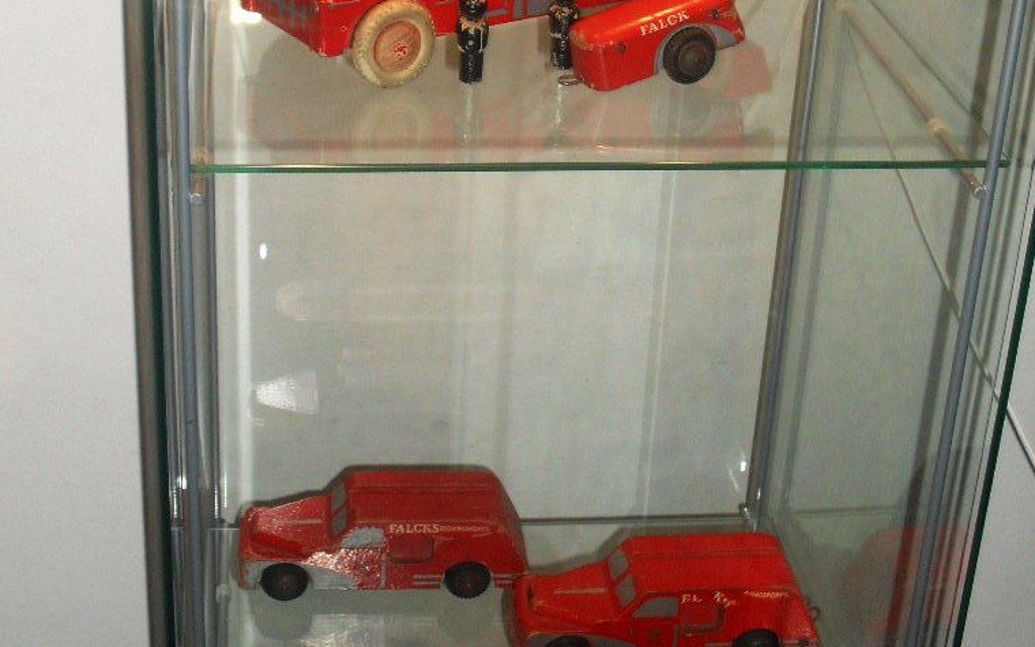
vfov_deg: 18.6
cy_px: 215
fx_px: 1974
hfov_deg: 29.4
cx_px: 513
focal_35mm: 70
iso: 200
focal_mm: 8.7
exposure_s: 1/45
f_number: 3.9
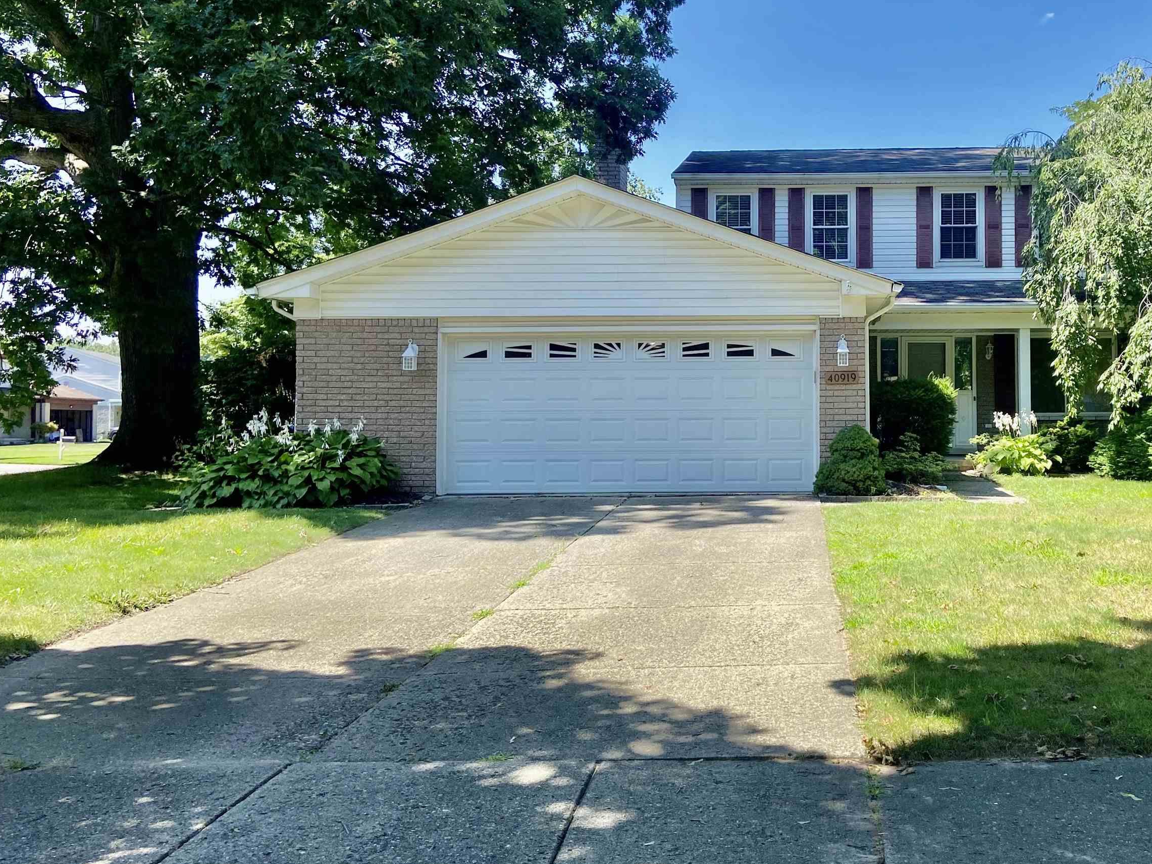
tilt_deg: +1.5
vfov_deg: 40.7
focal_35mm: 35
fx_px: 1165
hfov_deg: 51.6
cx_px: 772
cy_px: 395
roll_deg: -0.5
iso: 32
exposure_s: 1/1034
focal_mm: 4.25
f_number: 1.8
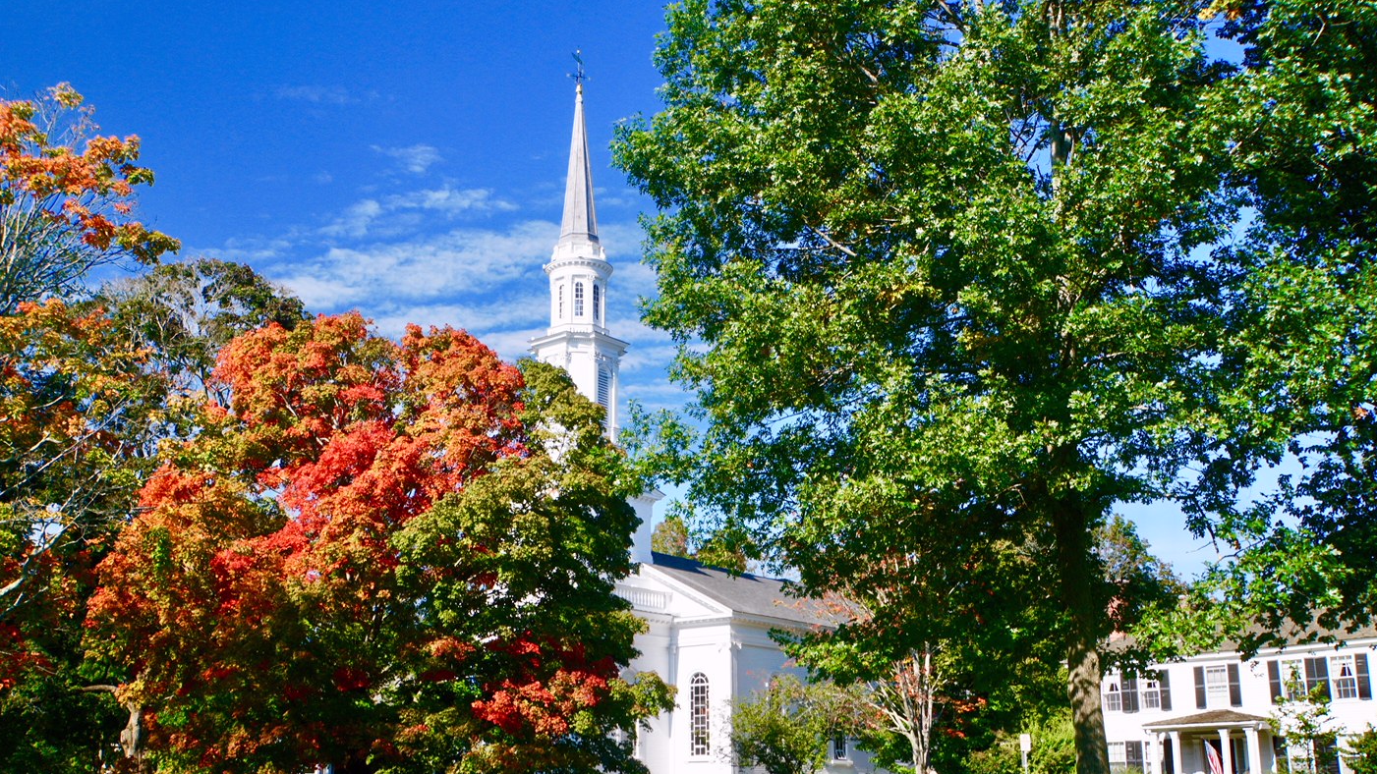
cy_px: 442
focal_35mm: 37
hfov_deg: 54.0
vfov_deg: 31.9
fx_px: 1351
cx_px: 651
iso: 250
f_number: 11
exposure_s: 1/60
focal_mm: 22
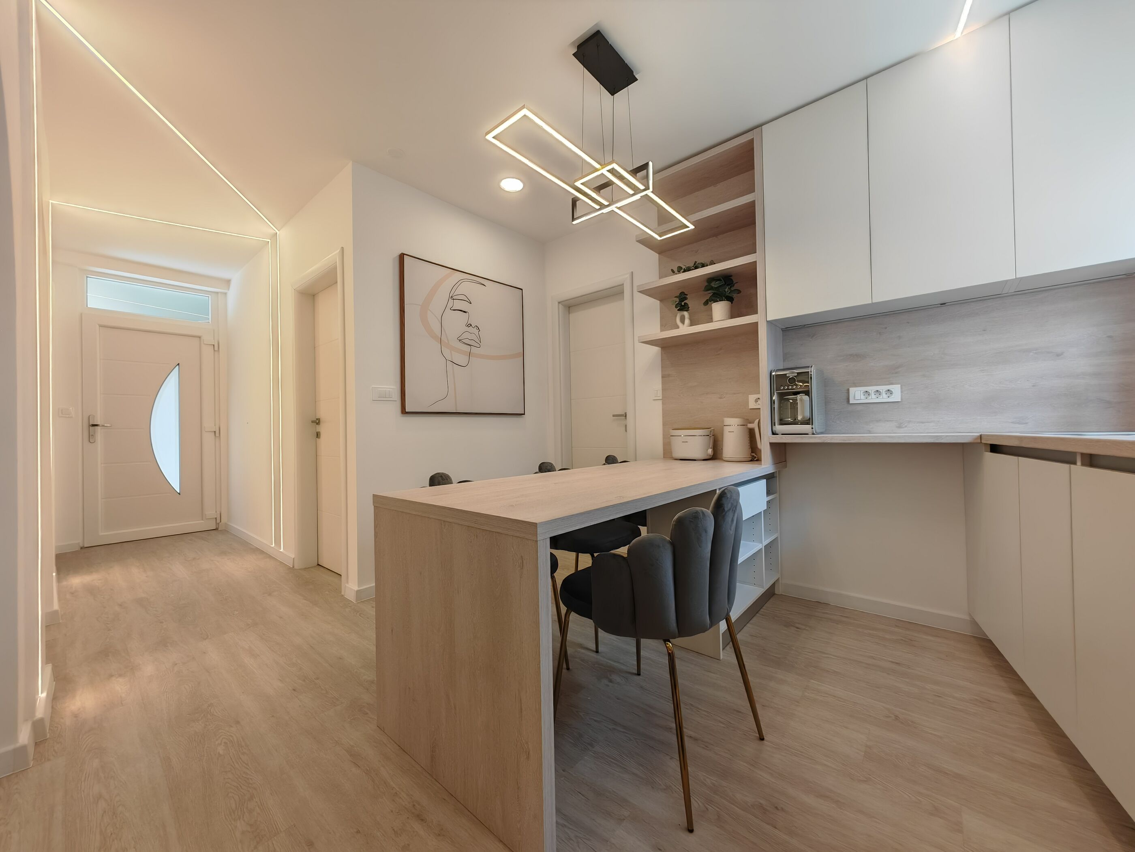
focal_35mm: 13
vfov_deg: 89.9
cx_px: 568
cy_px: 426
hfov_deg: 106.2
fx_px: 426
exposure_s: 1/50
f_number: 2
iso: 154
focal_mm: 1.82
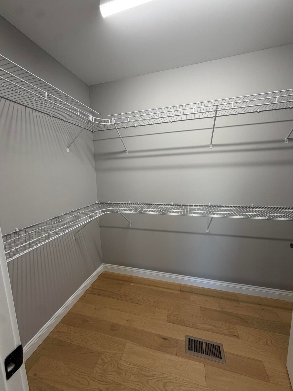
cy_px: 196
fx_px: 158
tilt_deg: -9.0
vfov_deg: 102.1
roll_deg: +2.3
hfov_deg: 85.7
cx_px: 146
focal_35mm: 14
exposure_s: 1/120
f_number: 2.2
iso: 100
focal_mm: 2.22
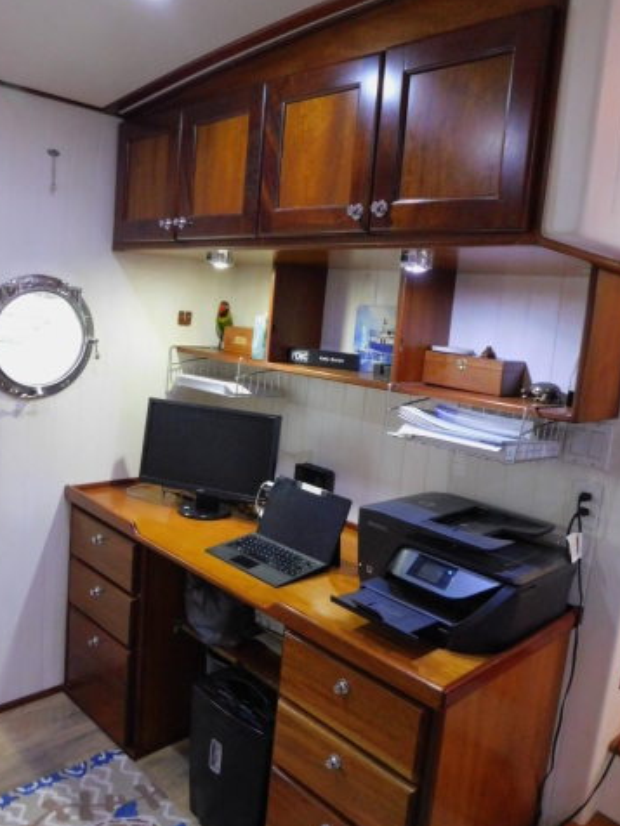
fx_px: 693
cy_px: 415
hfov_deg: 48.2
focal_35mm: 29
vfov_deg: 61.7
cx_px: 309
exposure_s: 1/8
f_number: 3
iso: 800
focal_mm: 4
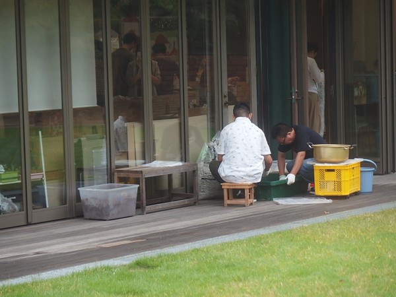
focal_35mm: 130
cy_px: 148
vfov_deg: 11.4
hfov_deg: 15.2
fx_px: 1487
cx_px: 198
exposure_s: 1/160
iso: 100
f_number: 2.7
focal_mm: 23.5
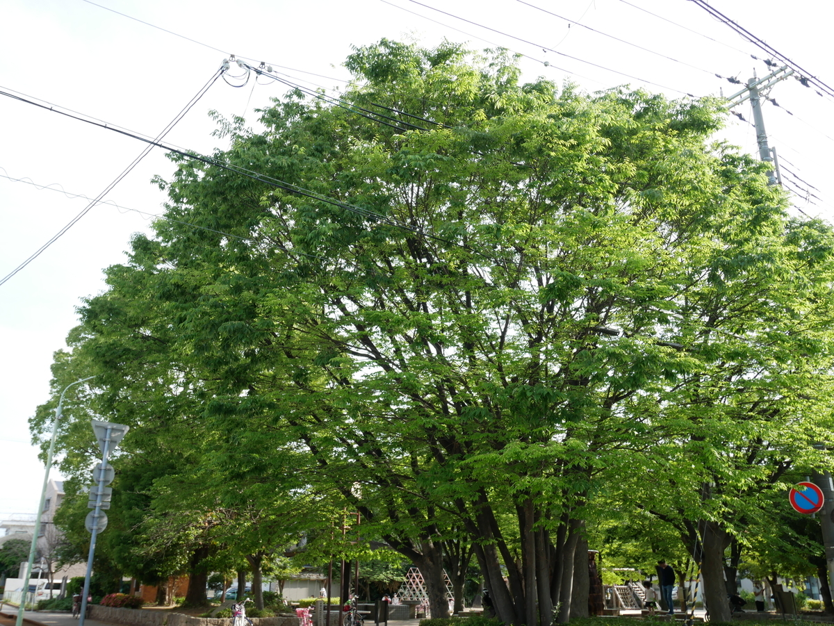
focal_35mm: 32
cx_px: 417
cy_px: 313
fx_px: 771
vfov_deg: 44.2
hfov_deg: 56.8
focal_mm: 16
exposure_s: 1/200
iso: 200
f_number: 5.6
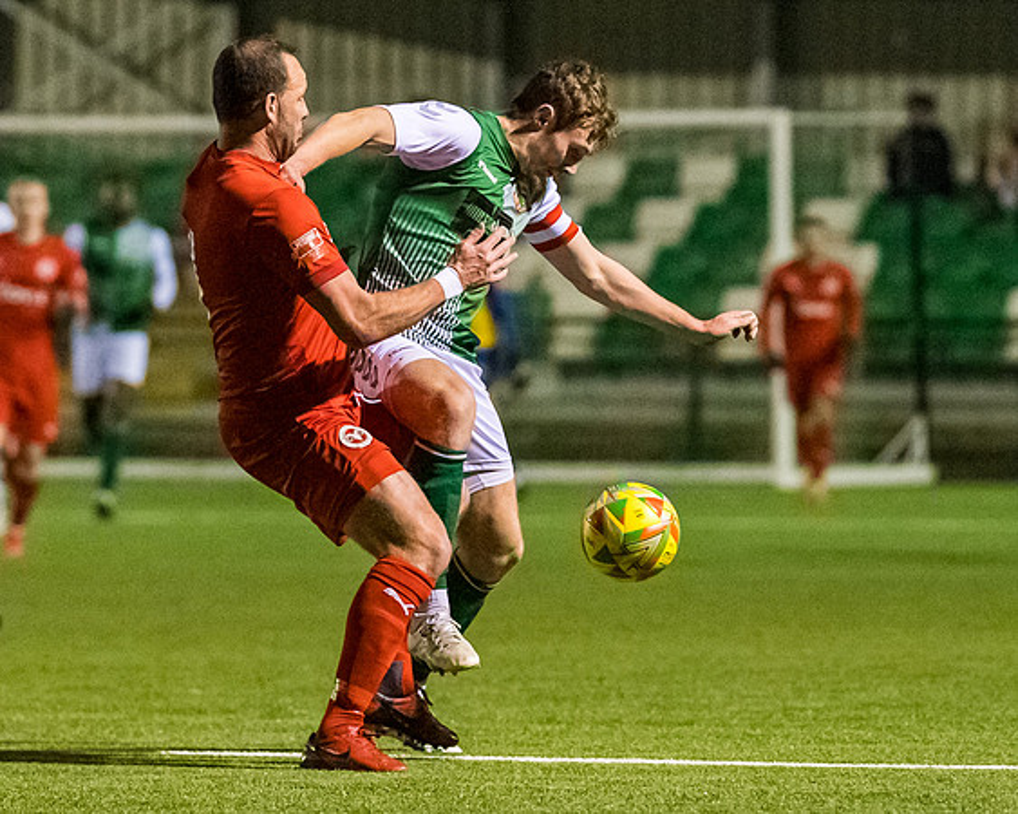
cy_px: 381
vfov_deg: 3.9
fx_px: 12042
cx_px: 404
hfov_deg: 4.8
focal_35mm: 400
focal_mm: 180
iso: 6400
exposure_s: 1/1000
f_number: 3.2
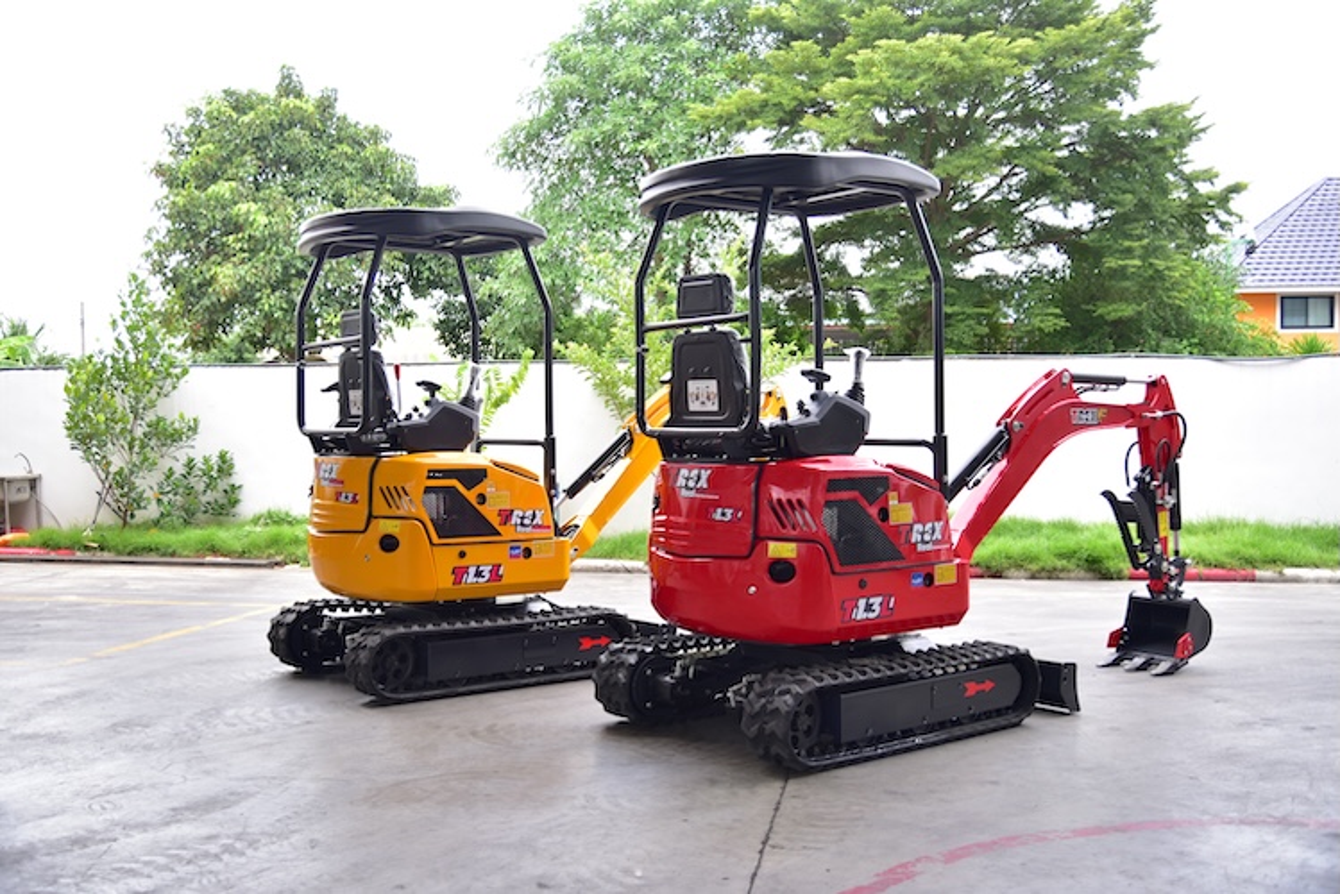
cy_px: 447
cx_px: 670
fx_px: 1266
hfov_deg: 55.8
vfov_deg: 38.9
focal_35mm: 34
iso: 100
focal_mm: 34
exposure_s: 1/50
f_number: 4
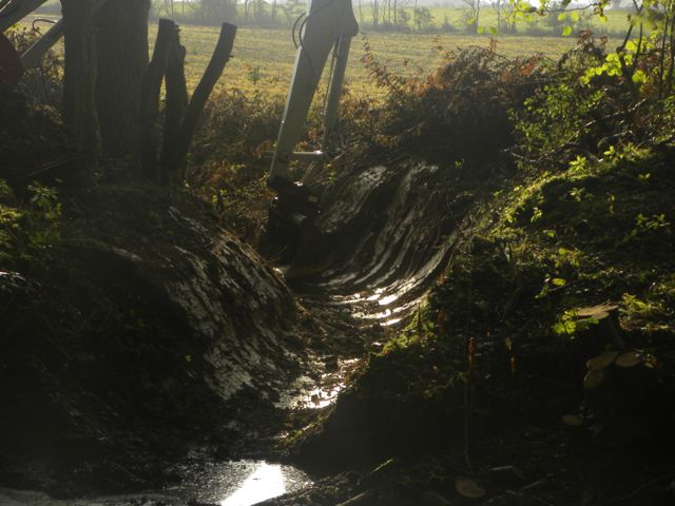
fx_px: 2281
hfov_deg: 16.8
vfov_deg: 12.7
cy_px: 253
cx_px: 338
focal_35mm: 117
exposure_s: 1/276
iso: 64
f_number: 4.5
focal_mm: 20.8
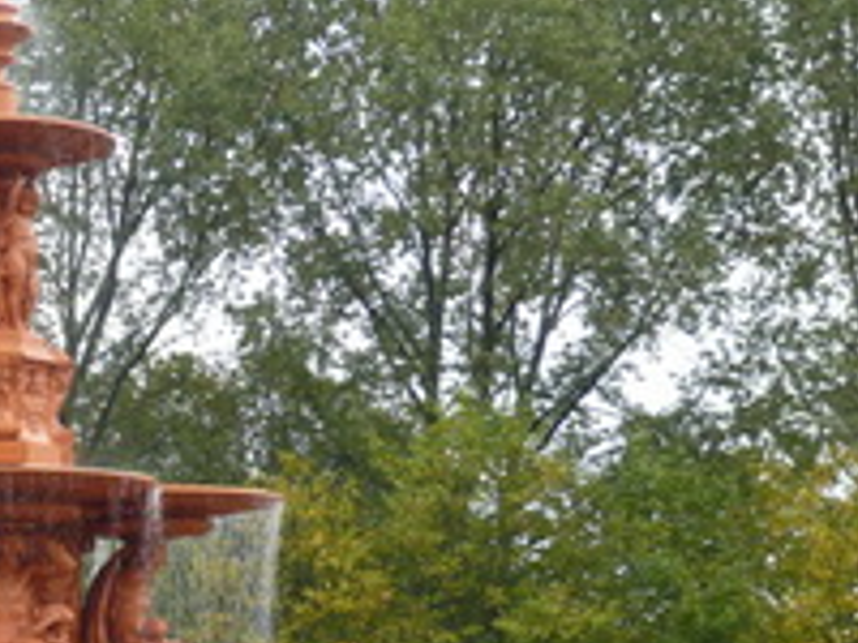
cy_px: 433
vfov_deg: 12.8
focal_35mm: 116
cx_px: 4
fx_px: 2875
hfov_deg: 16.6
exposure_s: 1/50
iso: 100
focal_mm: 9.5
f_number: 4.1
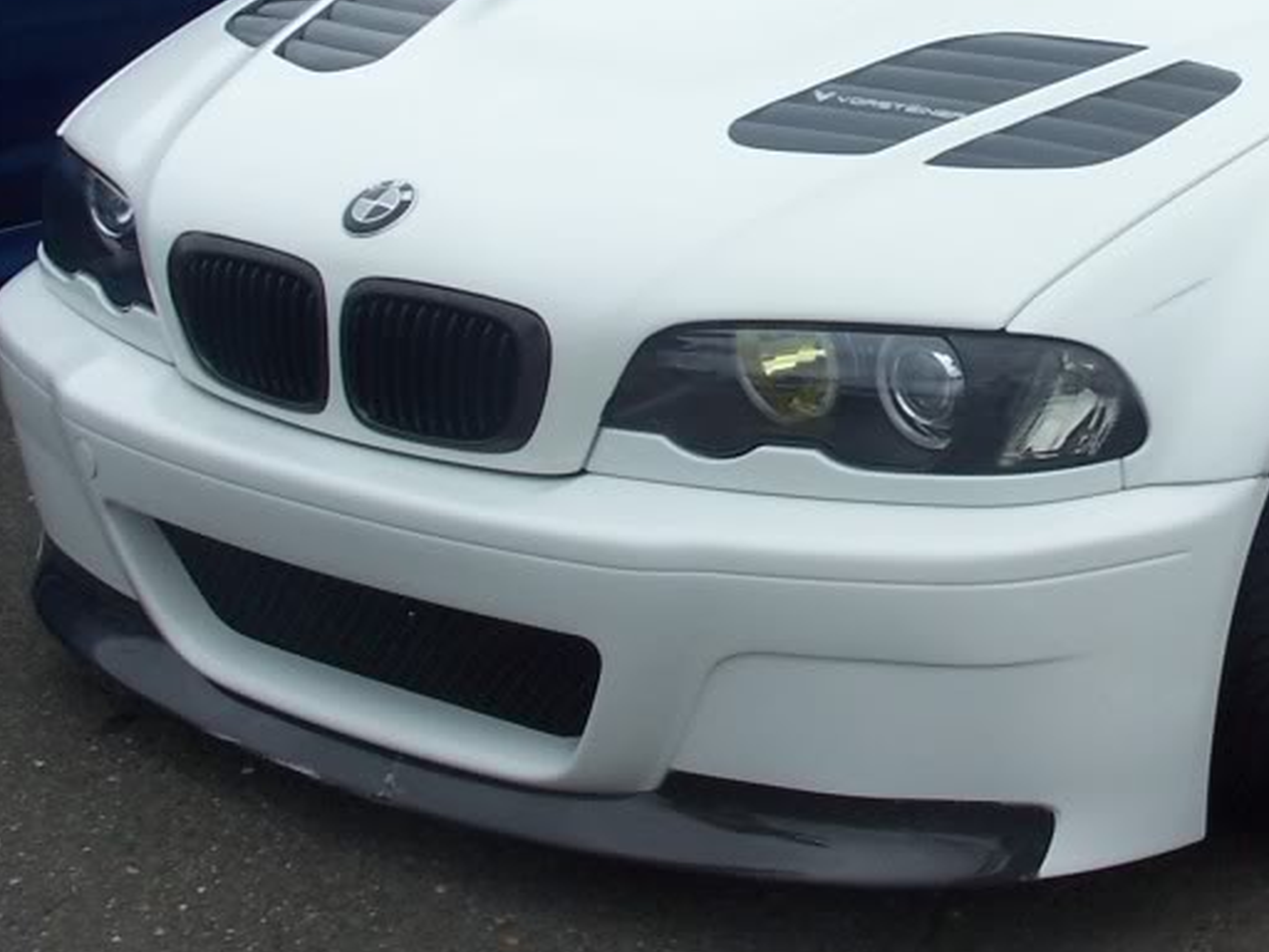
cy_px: 119
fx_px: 3739
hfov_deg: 18.8
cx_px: 1212
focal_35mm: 102
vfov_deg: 14.4
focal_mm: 8.5
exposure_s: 1/500
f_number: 4.5
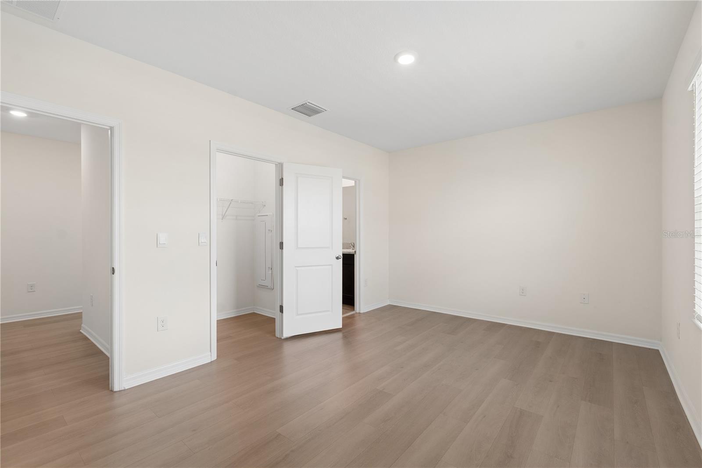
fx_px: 292
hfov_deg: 100.4
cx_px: 351
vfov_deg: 77.3
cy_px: 234
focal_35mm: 15
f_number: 7.1
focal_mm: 10
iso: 100
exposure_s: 1/5
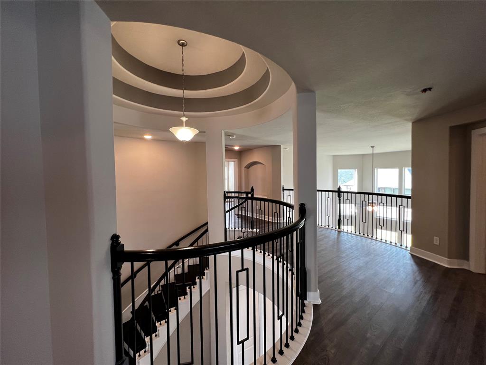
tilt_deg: -1.6
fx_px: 183
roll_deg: +0.4
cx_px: 243
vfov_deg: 89.9
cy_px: 182
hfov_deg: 106.2
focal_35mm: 13
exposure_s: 1/120
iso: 250
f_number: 1.8
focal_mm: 1.57
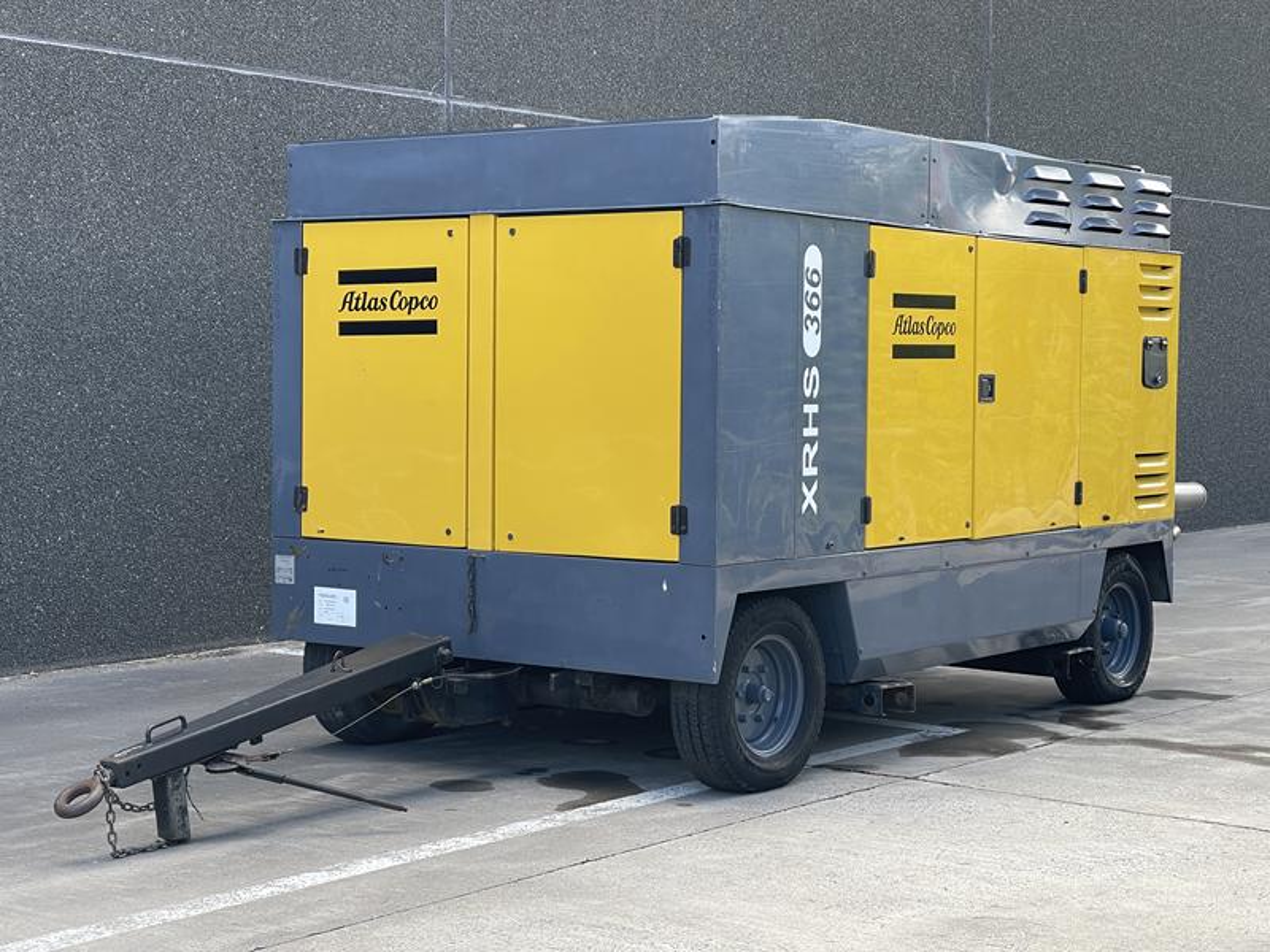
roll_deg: +0.1
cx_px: 635
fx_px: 2348
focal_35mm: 64
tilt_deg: -2.1
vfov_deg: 22.9
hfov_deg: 30.3
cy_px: 476
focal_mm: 7.5
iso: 20
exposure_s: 1/141
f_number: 2.2
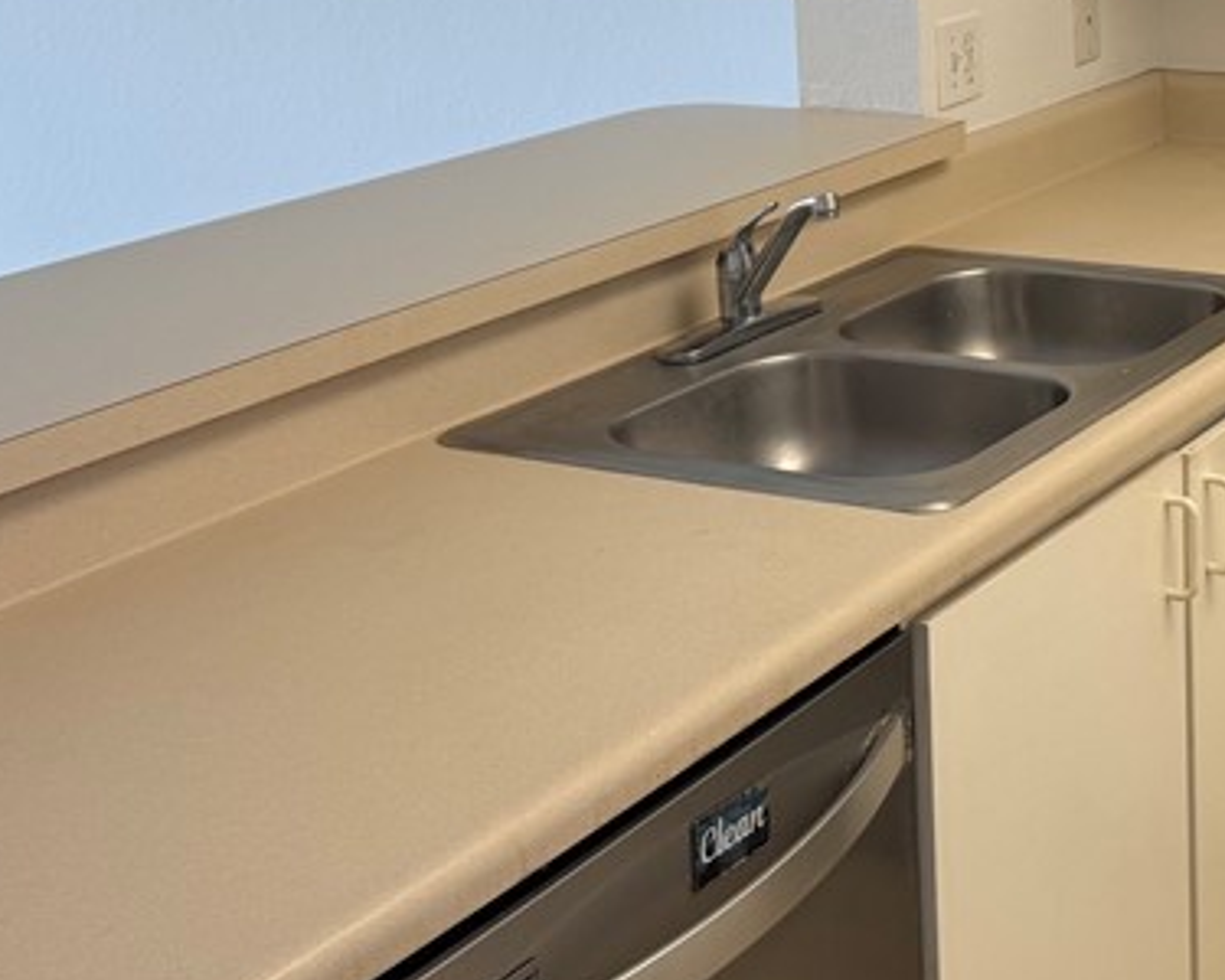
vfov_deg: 23.5
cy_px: 212
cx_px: 1127
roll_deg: +1.5
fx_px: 2320
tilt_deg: -11.6
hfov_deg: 28.3
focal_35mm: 64
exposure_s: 1/60
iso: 100
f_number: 1.78
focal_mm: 6.76
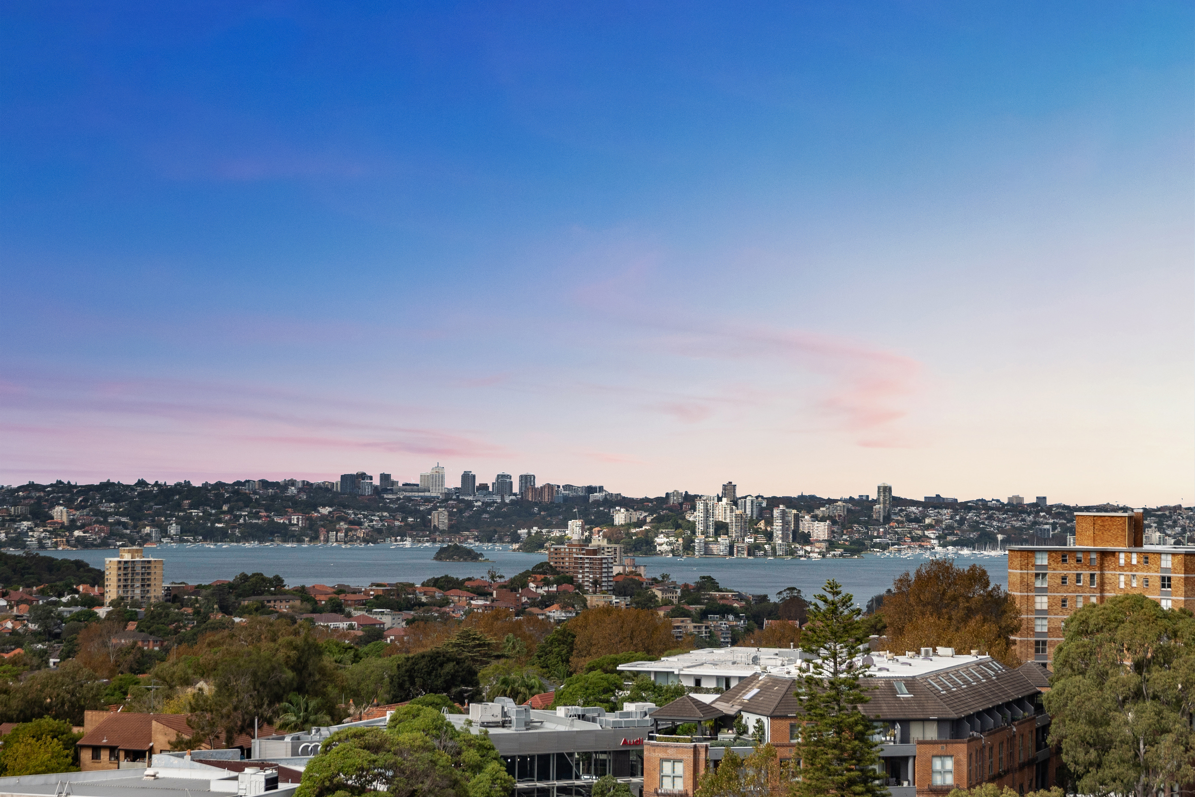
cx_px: 598
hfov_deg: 24.8
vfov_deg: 16.7
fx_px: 2722
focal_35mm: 82
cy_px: 398
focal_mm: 55
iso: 400
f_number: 11
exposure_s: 1/6000
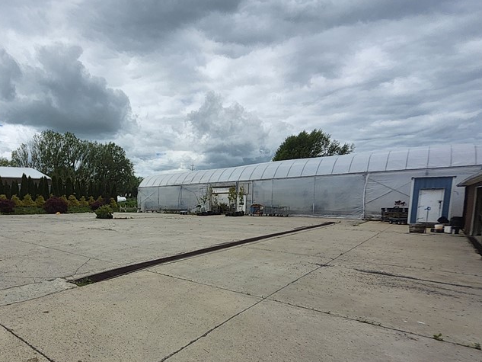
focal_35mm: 21
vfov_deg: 62.2
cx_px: 137
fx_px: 292
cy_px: 236
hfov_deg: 74.8
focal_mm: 1.13
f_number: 2.2
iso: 32
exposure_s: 1/2195
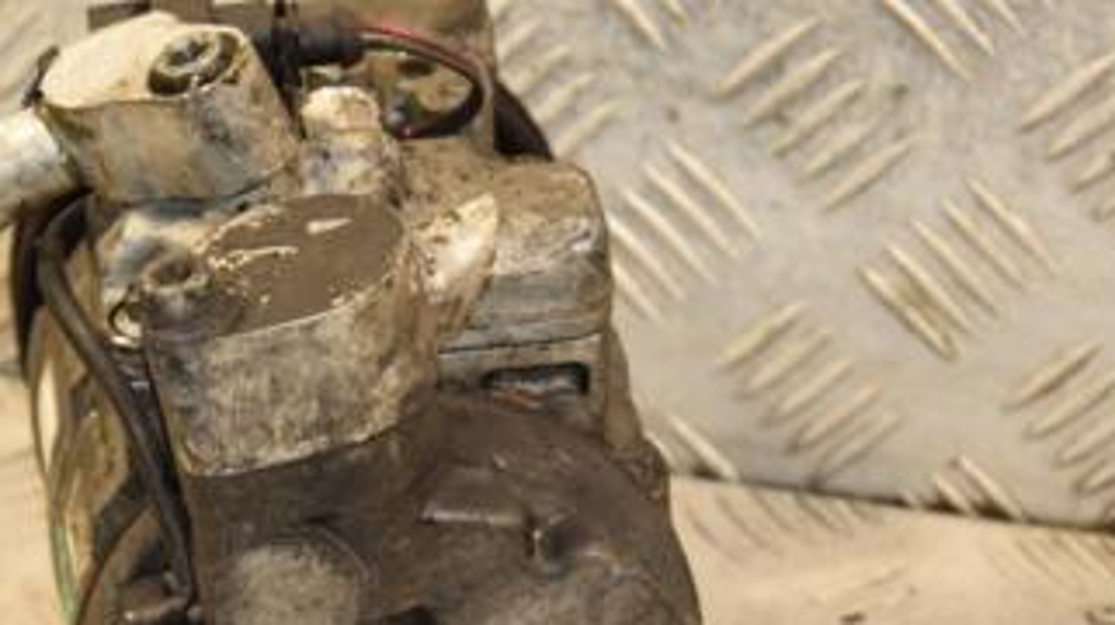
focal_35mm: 194
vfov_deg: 6.2
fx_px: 5731
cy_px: 556
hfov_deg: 11.1
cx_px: 257
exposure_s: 1/160
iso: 800
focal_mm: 66
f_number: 5.3
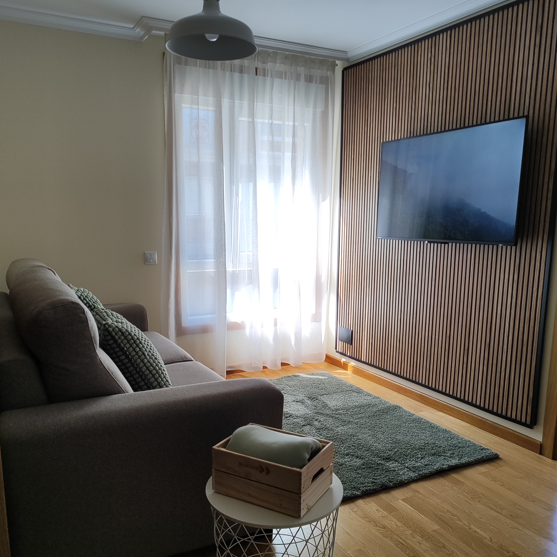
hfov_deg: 55.6
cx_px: 275
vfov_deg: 55.5
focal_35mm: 29
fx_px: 528
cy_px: 314
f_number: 1.89
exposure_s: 1/100
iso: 61
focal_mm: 5.89
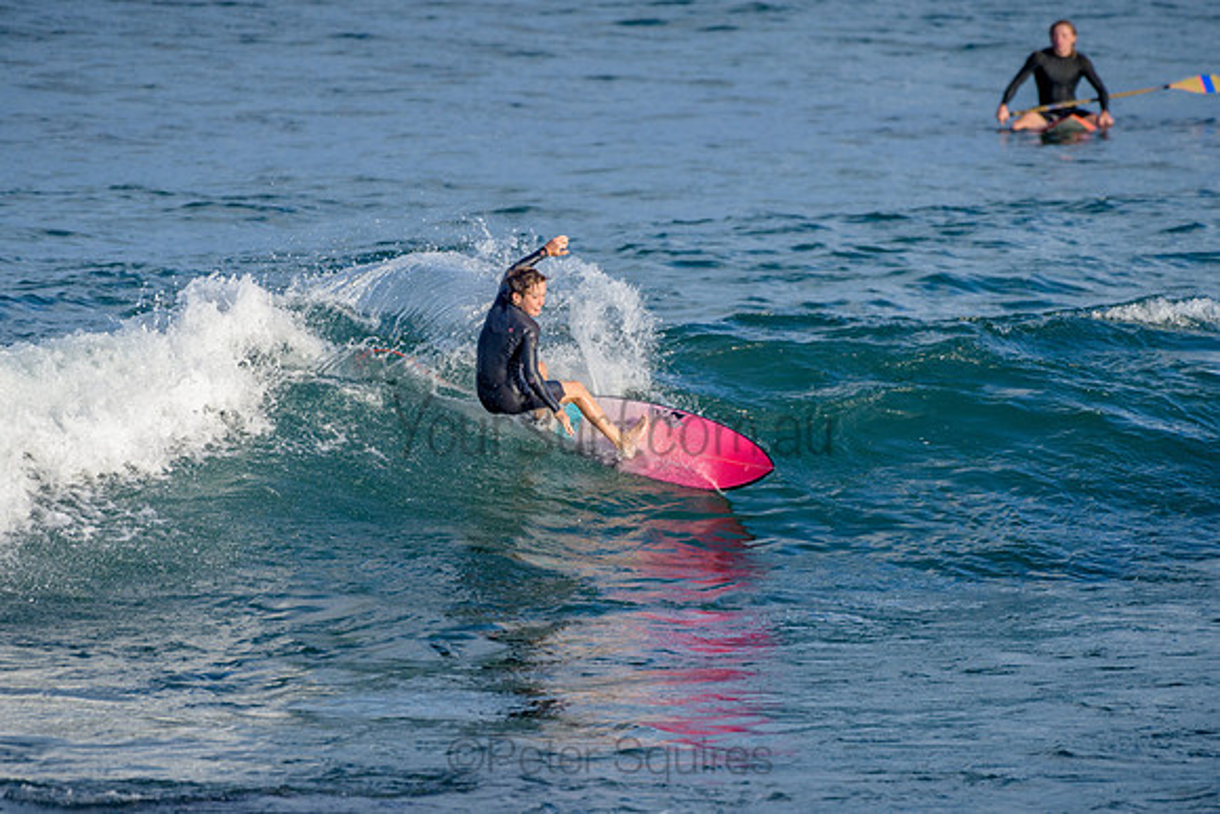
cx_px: 610
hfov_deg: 3.4
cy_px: 407
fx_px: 20746
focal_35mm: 612
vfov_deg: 2.2
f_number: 5.6
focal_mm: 500
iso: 250
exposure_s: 1/1250
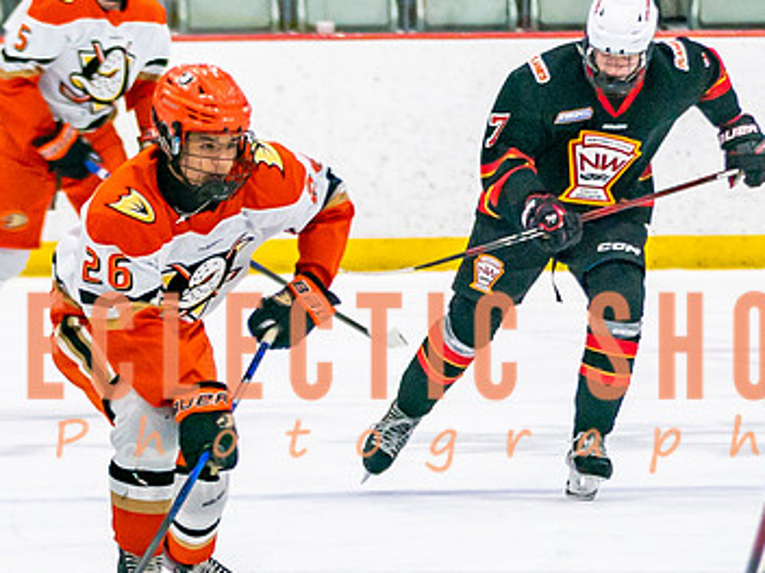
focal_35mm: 620
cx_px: 181
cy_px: 613
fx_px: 13702
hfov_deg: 3.2
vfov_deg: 2.4
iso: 500
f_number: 2.8
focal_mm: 140
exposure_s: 1/640
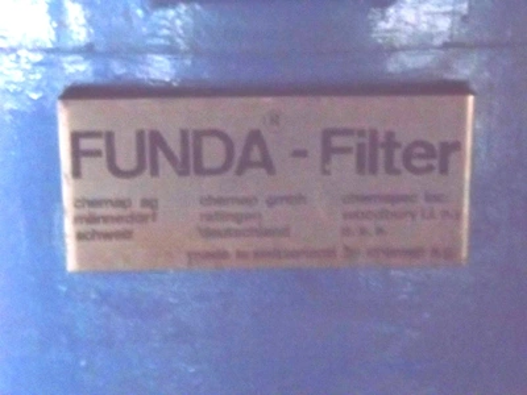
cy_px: 198
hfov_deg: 27.4
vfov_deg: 20.7
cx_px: 264
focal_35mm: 71
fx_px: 1081
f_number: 5.9
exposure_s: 1/10
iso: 400
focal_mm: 12.67
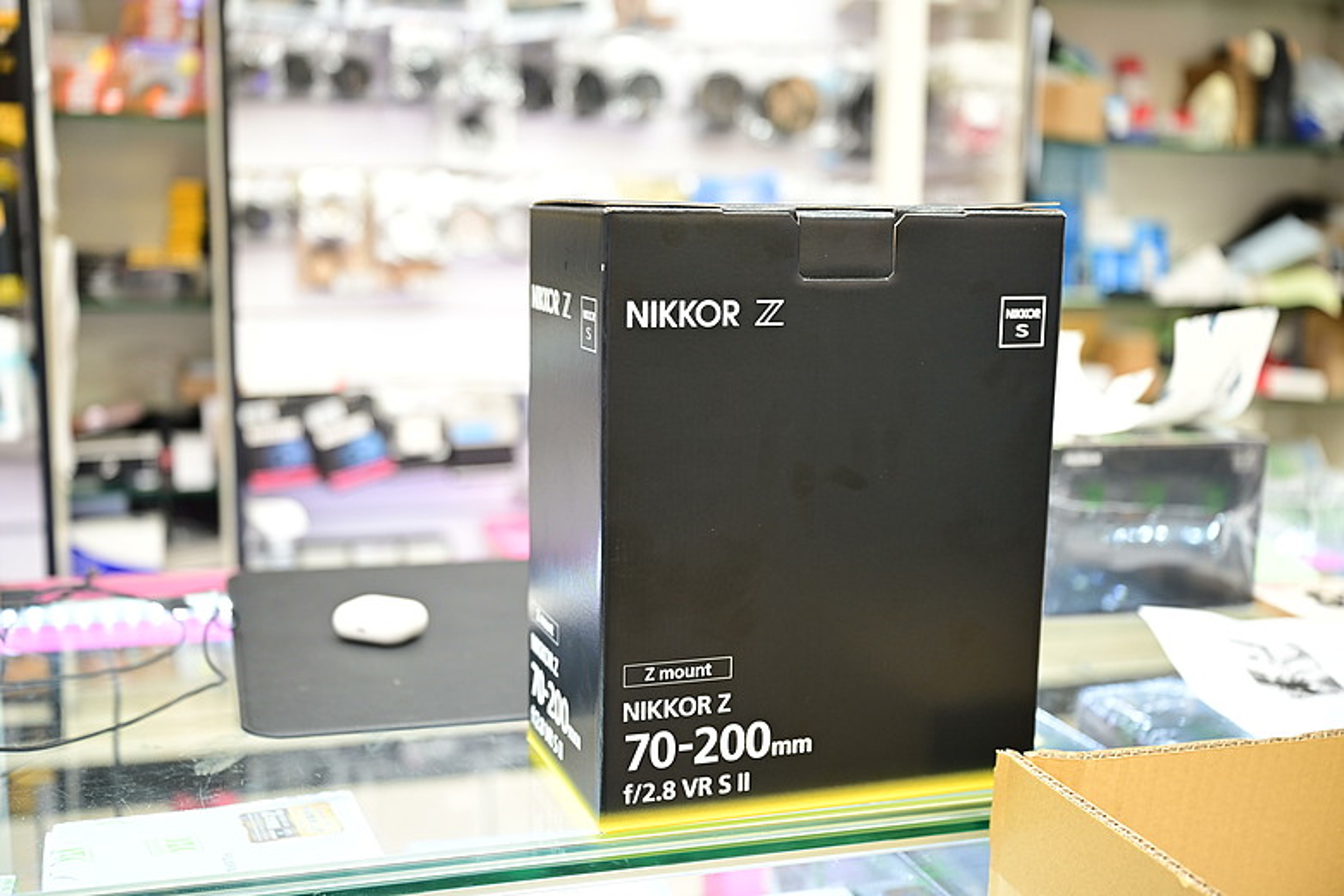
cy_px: 448
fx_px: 1531
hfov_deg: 47.4
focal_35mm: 41
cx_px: 672
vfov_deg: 32.6
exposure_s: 1/50
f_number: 2.8
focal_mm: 41
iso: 500
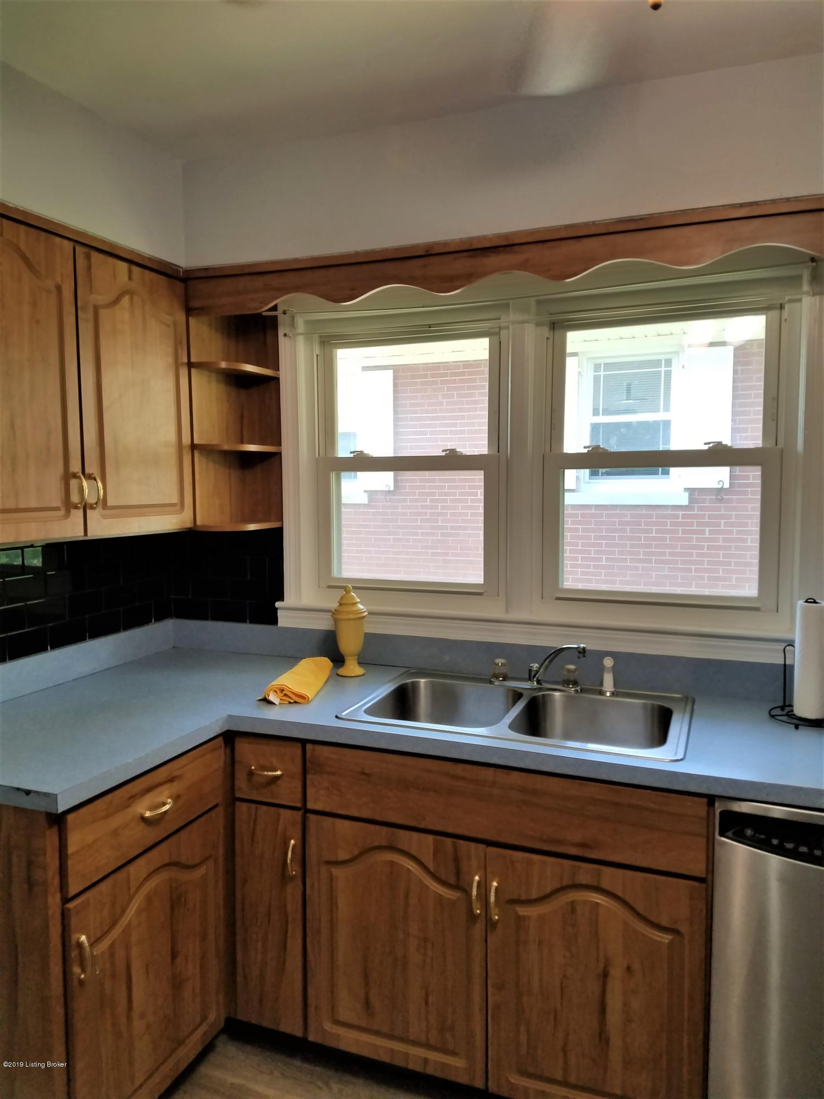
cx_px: 412
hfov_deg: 53.1
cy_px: 550
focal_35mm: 26
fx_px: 825
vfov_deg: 67.3
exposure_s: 1/120
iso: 64
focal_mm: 4.2
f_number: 1.7
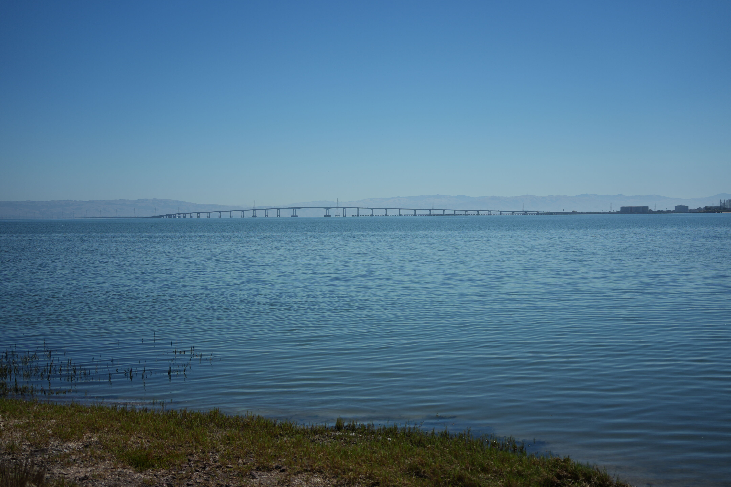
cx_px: 366
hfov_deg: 39.6
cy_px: 244
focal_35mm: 50
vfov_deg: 27.0
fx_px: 1015
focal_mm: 50
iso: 200
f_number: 4.5
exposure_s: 1/3200
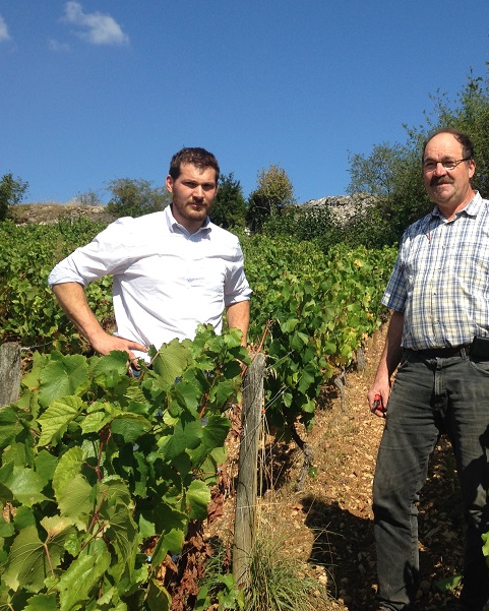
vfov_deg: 37.3
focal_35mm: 50
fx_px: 904
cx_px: 341
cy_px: 262
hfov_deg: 30.0
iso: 50
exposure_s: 1/1695
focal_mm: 4.12
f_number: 2.4
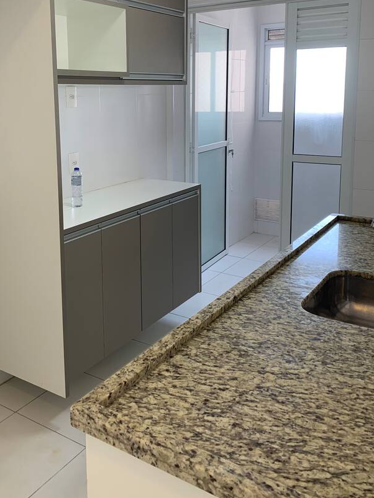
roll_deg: +1.4
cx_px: 142
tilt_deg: -7.9
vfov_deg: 51.8
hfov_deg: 40.5
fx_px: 504
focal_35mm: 35
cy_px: 174
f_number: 1.8
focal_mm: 4.25
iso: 64
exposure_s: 1/121
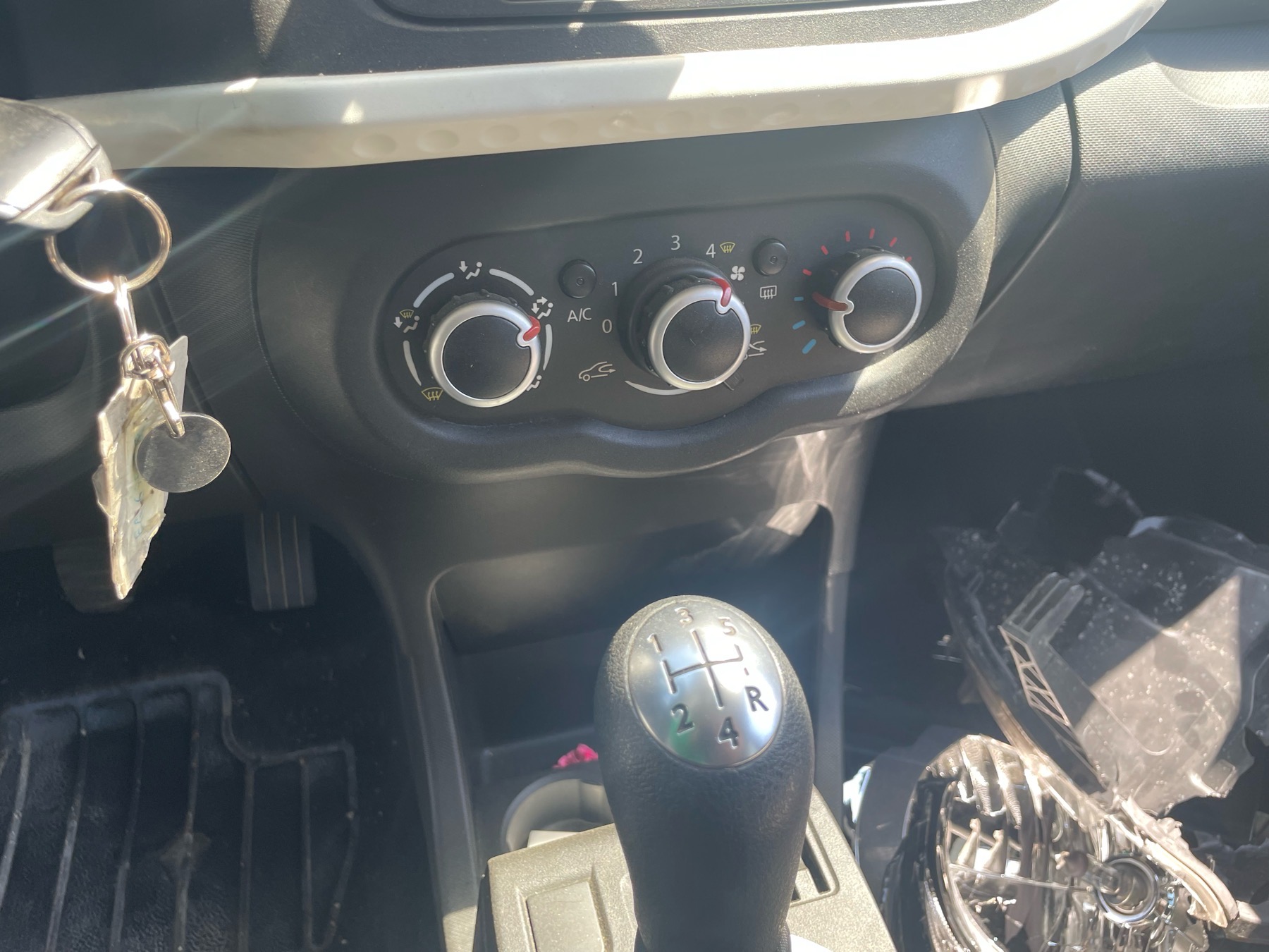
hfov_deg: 67.3
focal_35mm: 26
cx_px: 634
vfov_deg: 53.1
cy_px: 476
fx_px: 953
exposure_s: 1/121
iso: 32
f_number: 1.6
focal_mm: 4.2
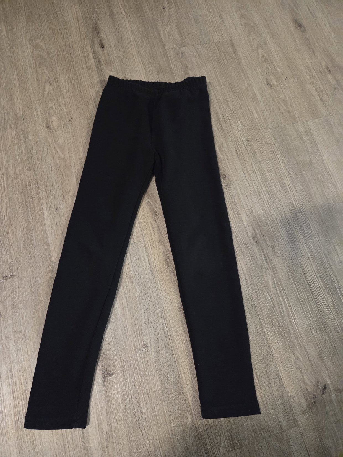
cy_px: 228
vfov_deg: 73.9
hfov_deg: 58.9
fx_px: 304
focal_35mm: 23
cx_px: 172
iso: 2000
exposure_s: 1/100
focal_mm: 5.4
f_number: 1.8
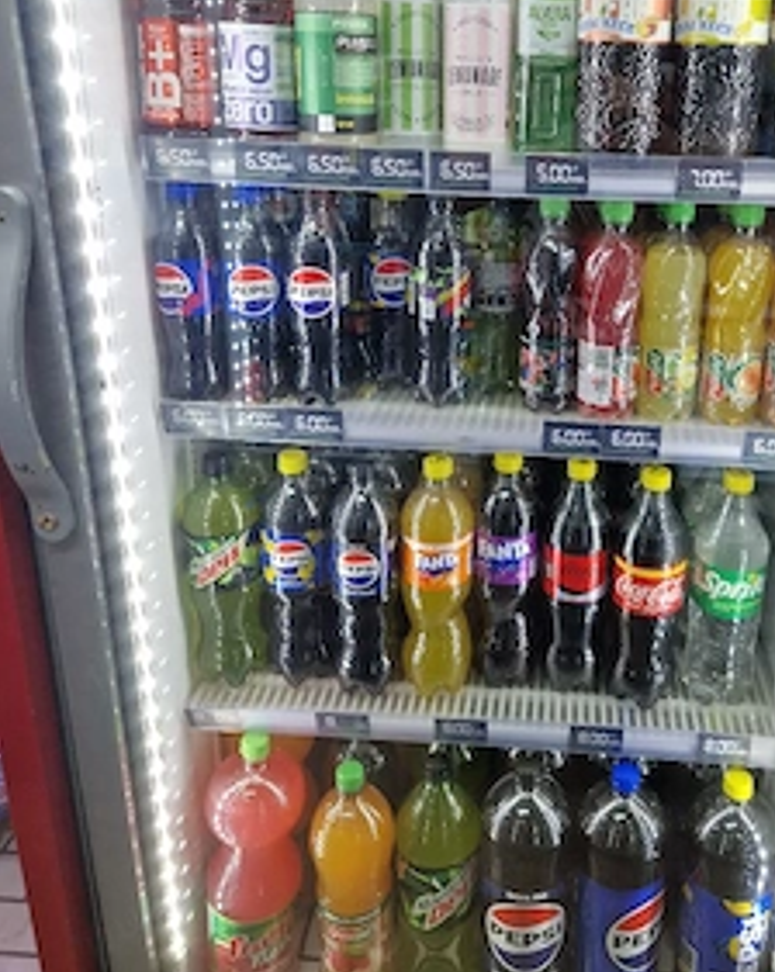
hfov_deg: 45.0
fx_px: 919
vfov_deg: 55.1
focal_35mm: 32
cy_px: 363
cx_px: 516
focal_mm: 5.4
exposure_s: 1/100
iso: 64
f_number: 1.8
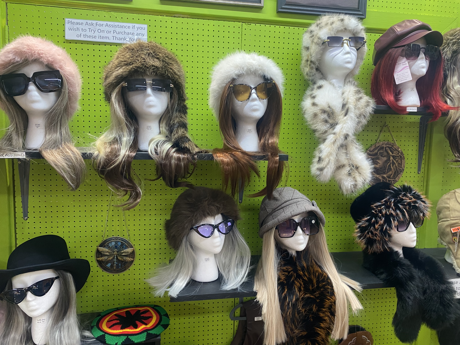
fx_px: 346
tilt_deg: -5.9
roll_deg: -1.1
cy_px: 172
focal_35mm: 26
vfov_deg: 53.1
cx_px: 230
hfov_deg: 67.3
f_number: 1.8
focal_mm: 4.25
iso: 200
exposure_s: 1/50
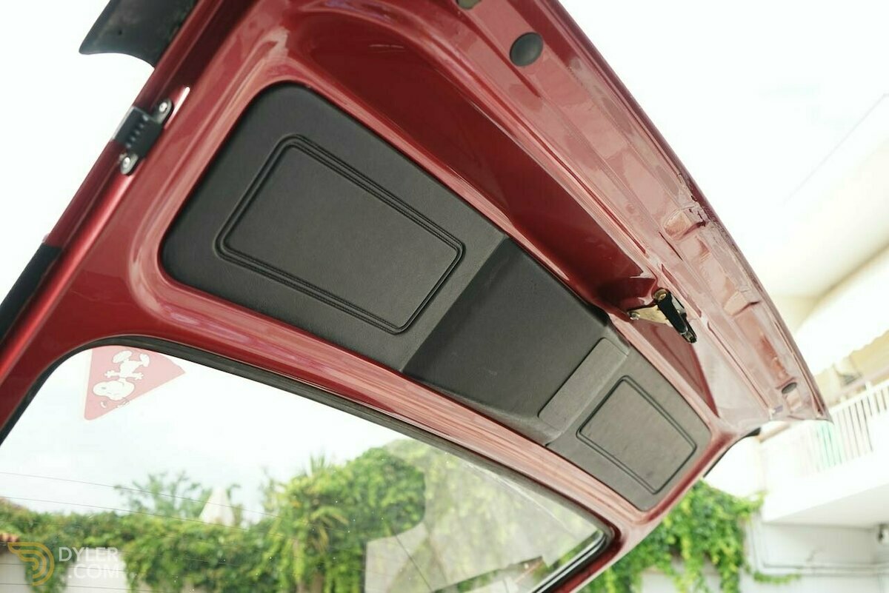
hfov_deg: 60.3
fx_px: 766
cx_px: 444
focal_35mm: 31
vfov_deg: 42.4
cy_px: 296
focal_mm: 31
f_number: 4.5
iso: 160
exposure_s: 1/100
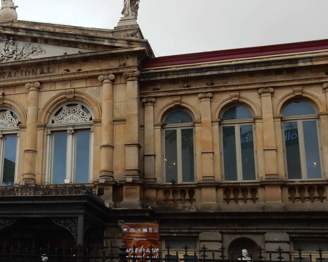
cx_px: 32
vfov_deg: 26.7
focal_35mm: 57
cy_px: 132
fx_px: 553
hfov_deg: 31.5
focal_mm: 5.4
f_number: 4
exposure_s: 1/100
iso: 125
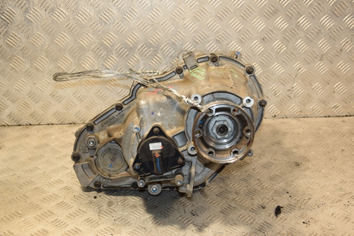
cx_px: 177
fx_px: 516
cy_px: 118
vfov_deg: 25.7
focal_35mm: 52
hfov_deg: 37.9
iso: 800
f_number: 5
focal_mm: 35
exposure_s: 1/125
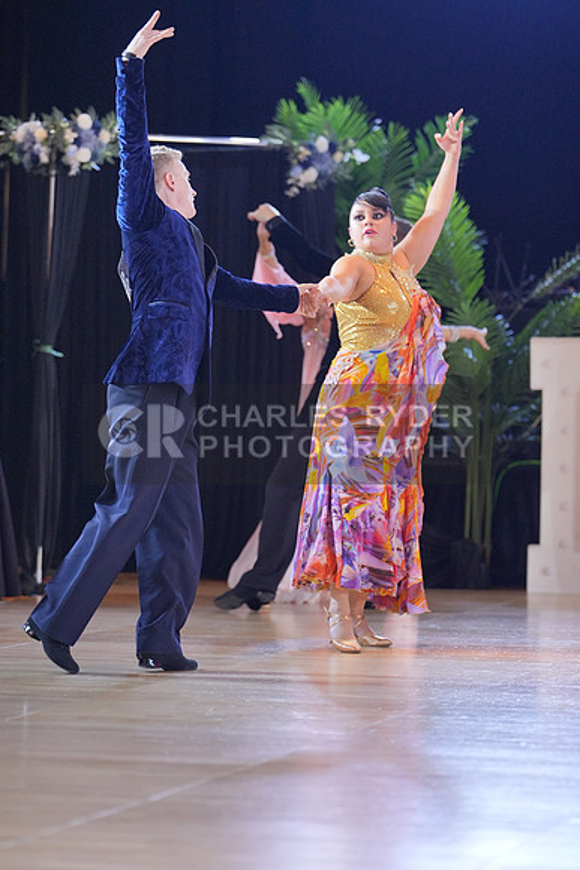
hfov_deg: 8.3
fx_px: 4009
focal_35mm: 166
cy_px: 435
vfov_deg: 12.4
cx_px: 290
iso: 1250
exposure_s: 1/500
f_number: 2
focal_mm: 111
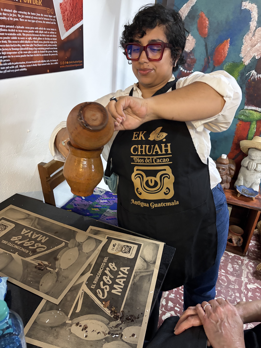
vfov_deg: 67.3
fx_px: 261
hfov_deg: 53.1
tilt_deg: -28.0
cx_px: 130
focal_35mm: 26
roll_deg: -6.0
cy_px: 174
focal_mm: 5.96
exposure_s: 1/40
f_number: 1.6
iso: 640
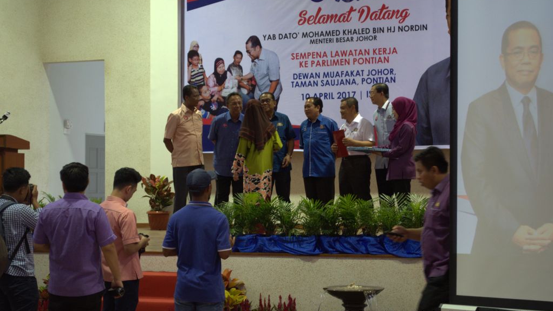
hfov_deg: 24.6
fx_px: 1269
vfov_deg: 14.0
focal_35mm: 87
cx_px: 277
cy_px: 150
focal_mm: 55
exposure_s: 1/50
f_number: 5.6
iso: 800
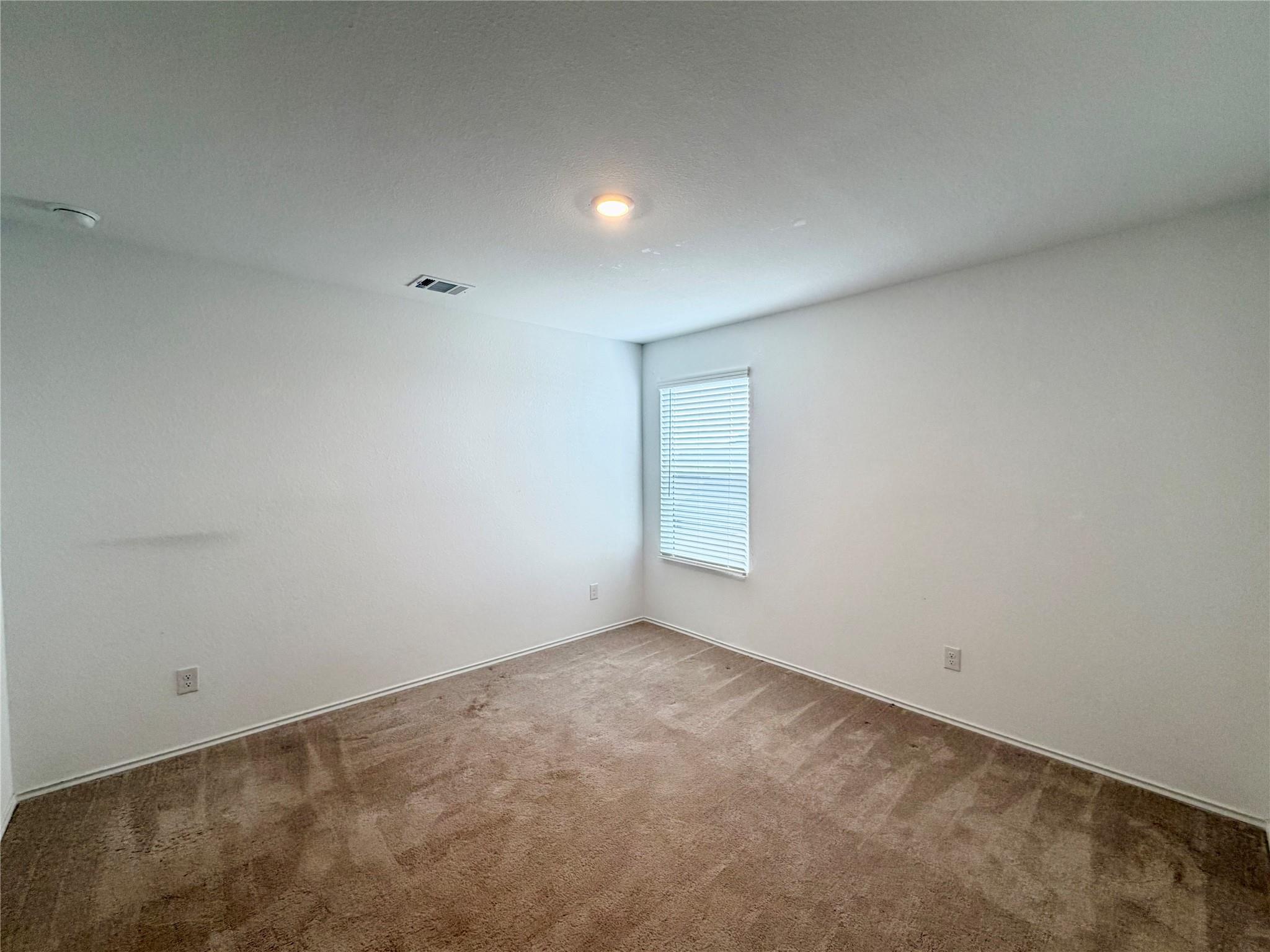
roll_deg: +0.3
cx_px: 635
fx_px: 514
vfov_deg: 85.7
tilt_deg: -2.2
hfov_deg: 102.1
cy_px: 476
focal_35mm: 14
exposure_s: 1/120
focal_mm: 2.22
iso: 160
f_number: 2.2
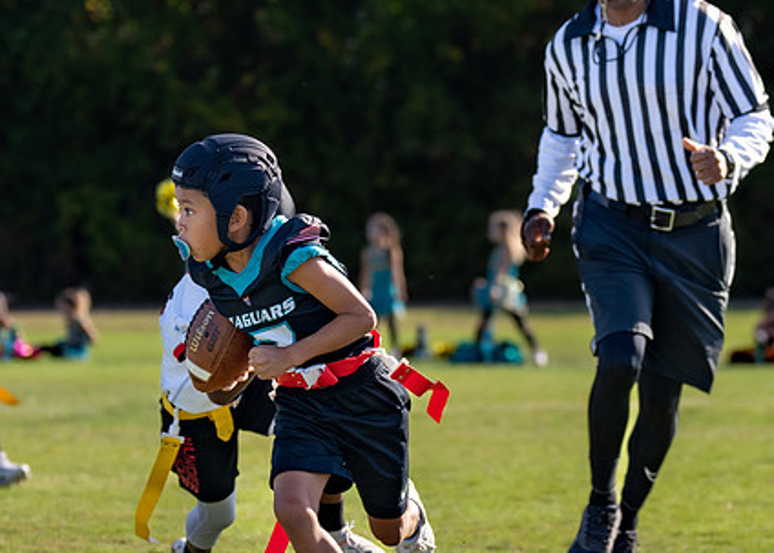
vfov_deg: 6.9
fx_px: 4617
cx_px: 424
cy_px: 376
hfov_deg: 9.6
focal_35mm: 210
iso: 160
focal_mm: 82
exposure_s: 1/2000
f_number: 2.8
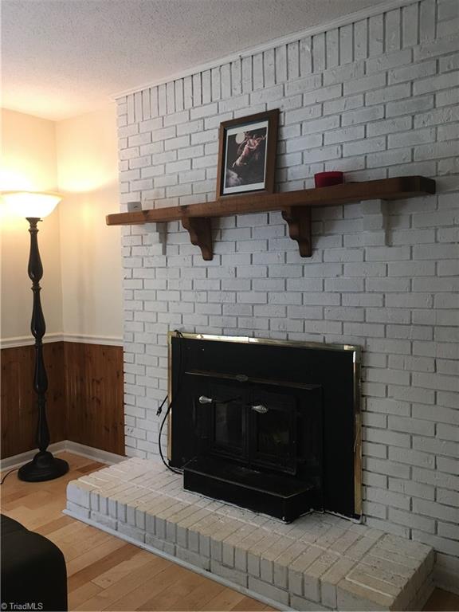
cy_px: 306
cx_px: 230
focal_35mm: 29
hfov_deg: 48.2
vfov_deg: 61.7
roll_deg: +0.4
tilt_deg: -3.1
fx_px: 513
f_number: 2.2
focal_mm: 4.15
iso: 32
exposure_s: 1/15
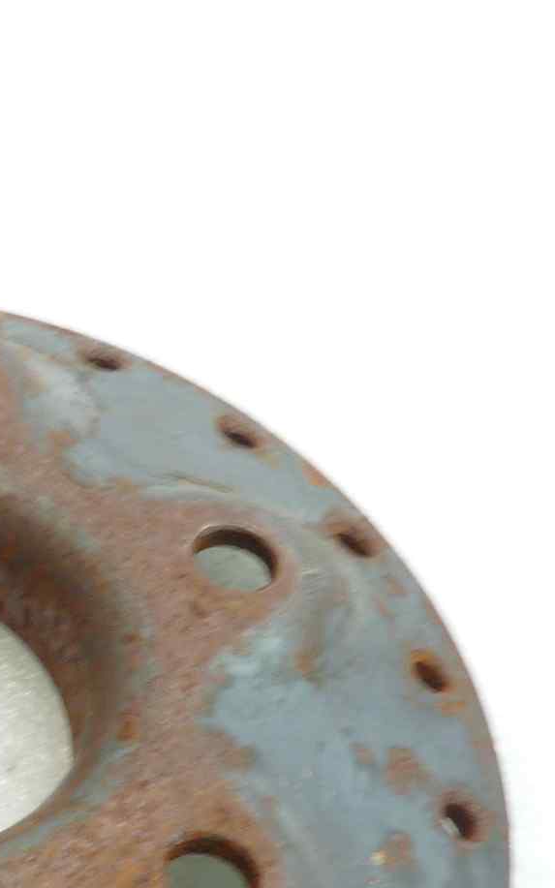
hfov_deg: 16.3
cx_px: -240
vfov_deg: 27.3
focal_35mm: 74
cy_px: 702
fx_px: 1791
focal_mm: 4.1
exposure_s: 1/13
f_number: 3.3
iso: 80
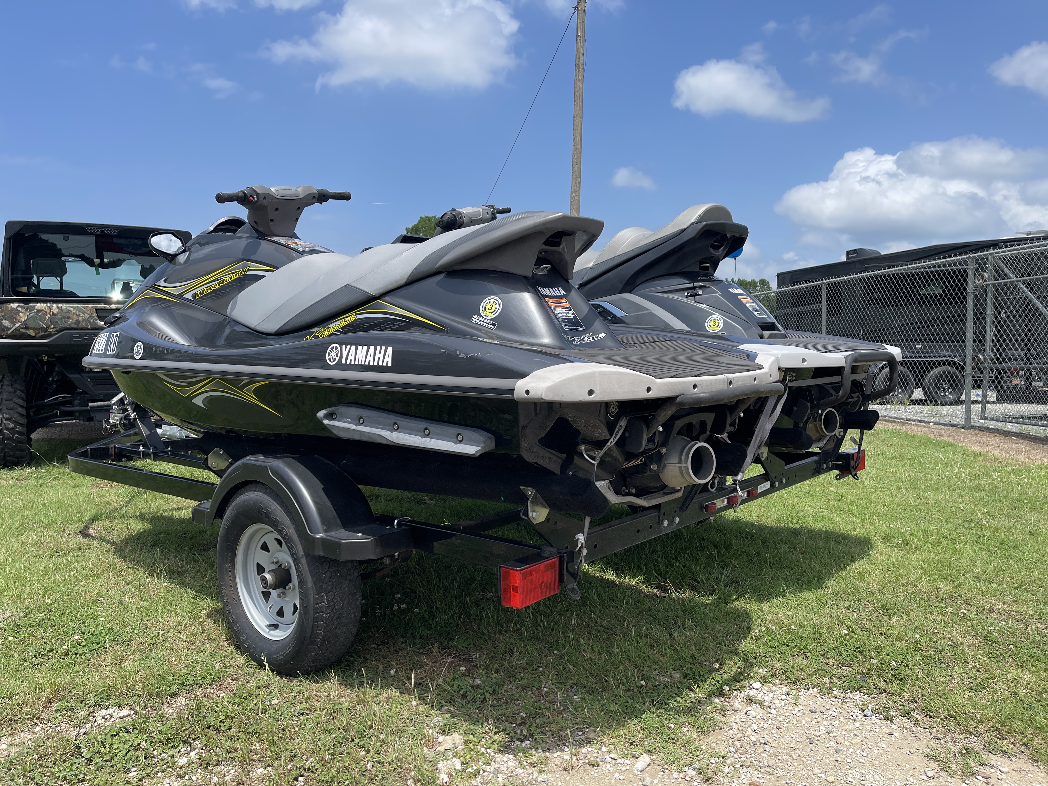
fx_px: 757
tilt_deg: -4.8
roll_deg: +0.1
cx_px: 524
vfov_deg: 54.9
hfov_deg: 69.4
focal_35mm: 25
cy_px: 393
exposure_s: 1/3165
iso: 32
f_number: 1.6
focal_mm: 5.1
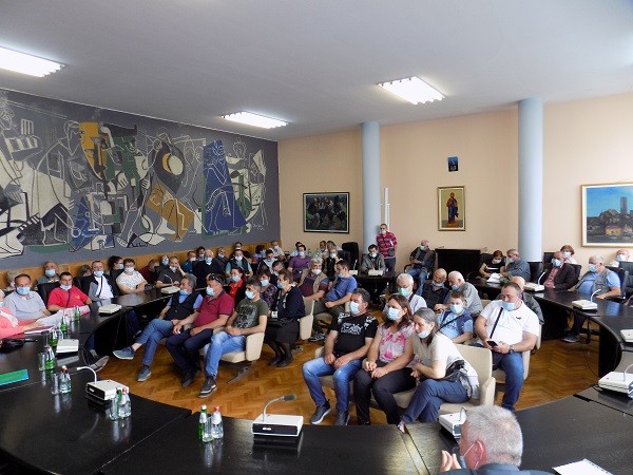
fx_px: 421
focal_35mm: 23
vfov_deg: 58.9
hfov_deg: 73.9
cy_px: 238
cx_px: 316
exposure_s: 1/30
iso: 125
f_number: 3.1
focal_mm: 4
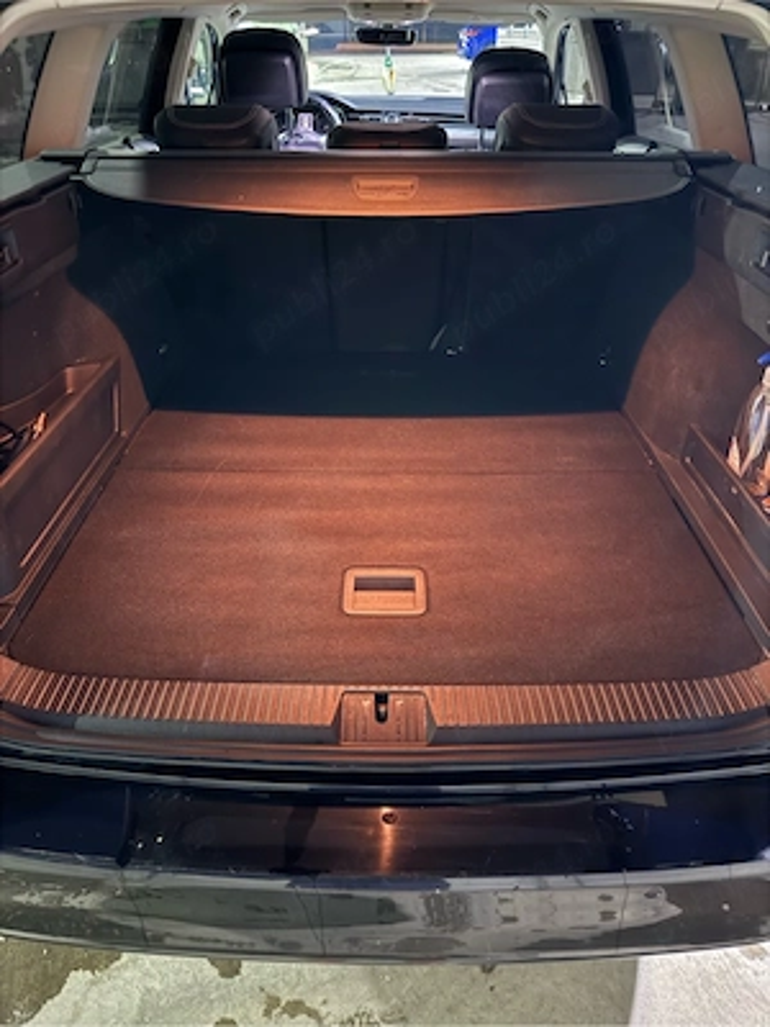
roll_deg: +1.4
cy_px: 514
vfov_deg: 71.6
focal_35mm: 24
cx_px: 385
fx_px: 712
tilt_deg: -36.6
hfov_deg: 56.8
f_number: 1.78
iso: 1600
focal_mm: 6.76
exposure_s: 1/9
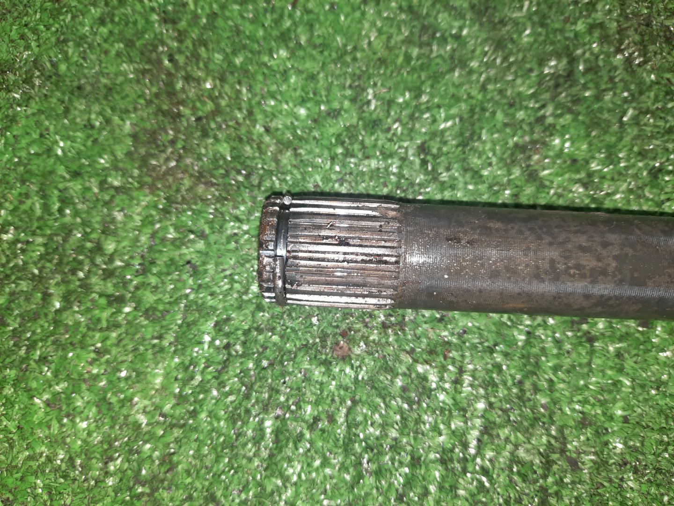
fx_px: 487
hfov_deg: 69.4
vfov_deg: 54.9
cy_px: 253
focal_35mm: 25
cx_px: 337
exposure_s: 1/33
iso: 364
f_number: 2
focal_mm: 4.6
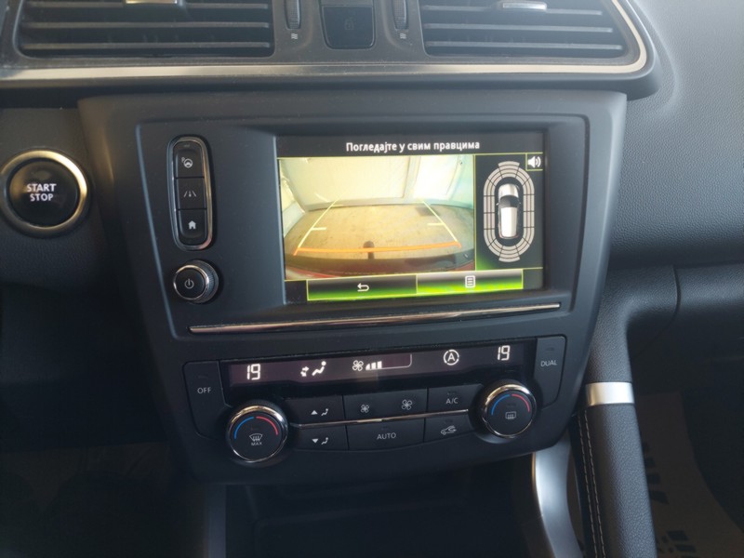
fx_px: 537
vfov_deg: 54.9
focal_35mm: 25
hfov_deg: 69.4
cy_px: 279
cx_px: 372
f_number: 1.8
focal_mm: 5.23
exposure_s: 1/50
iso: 125
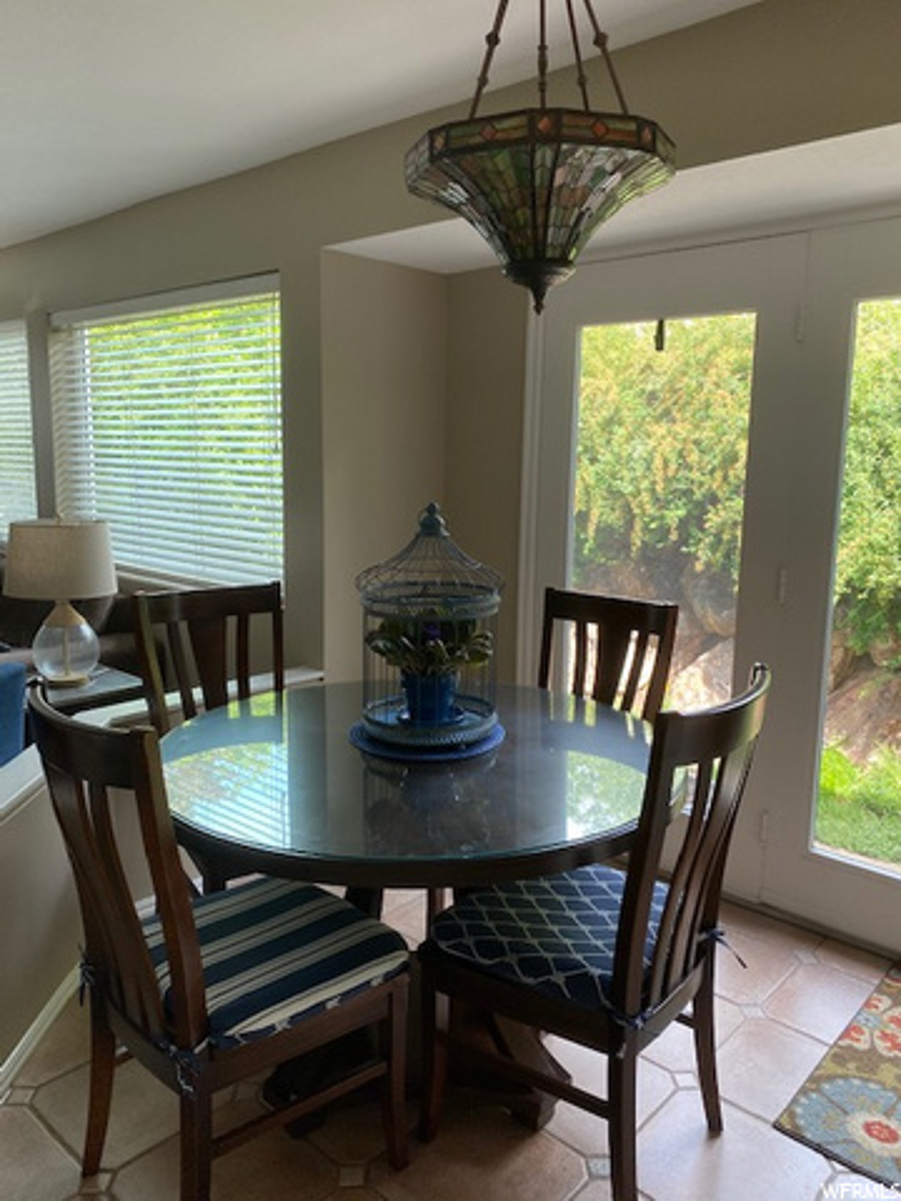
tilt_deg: -8.7
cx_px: 450
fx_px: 902
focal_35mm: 26
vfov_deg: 67.3
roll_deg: -0.8
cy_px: 600
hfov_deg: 53.1
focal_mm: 4.25
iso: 80
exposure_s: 1/121
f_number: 1.8
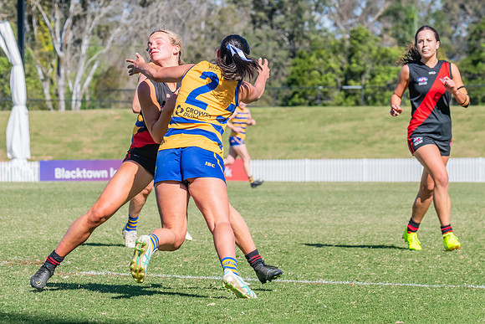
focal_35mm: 285
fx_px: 3843
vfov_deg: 4.8
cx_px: 148
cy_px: 141
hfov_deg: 7.2
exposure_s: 1/1250
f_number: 10
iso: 800
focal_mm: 170
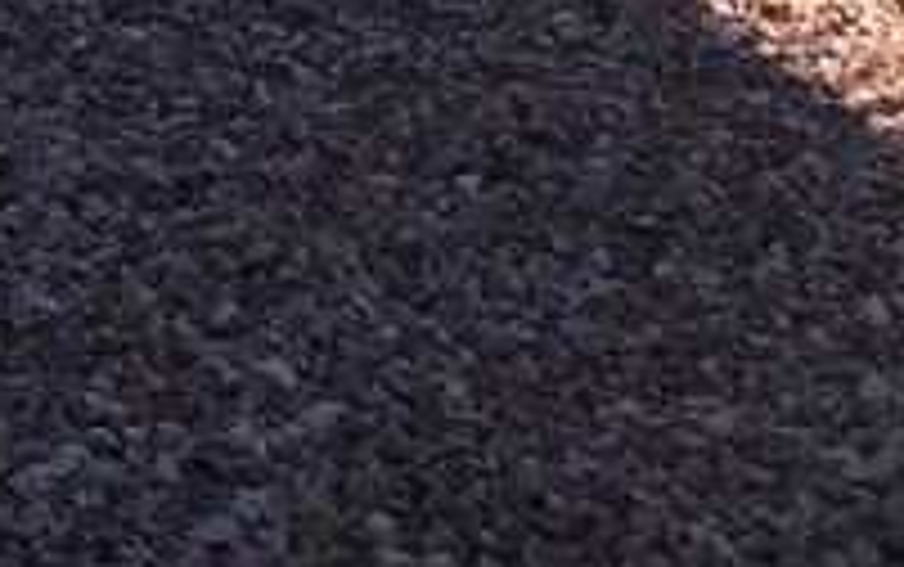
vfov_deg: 7.3
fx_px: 3723
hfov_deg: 12.7
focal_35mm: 151
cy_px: -1372
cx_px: -670
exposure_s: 1/2519
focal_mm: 3.99
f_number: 1.8
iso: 20
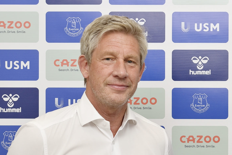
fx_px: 715
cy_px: 144
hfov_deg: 18.0
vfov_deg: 12.2
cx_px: 231
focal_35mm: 111
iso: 320
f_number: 5
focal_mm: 50
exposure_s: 1/250
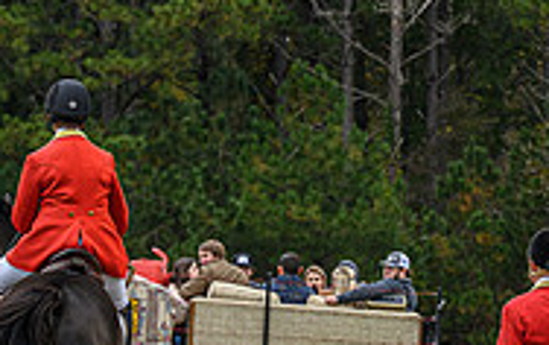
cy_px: 400
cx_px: 429
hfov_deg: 8.7
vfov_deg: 5.4
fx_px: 3610
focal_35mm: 241
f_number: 3.5
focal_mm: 70
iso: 400
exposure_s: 1/500
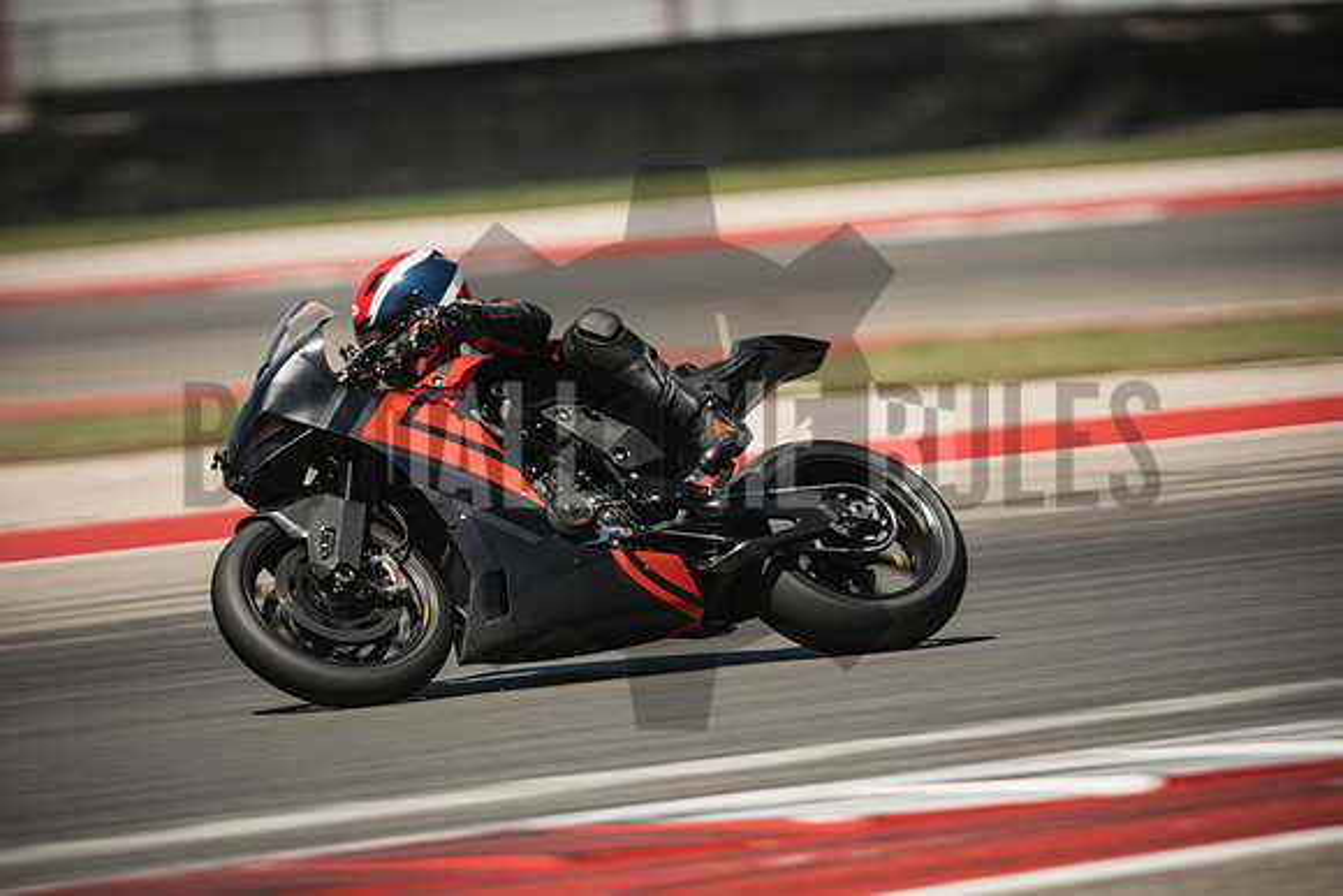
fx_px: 15671
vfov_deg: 3.3
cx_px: 672
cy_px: 448
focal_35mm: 420
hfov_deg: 4.9
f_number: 2.8
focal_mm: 280
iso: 500
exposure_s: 1/320
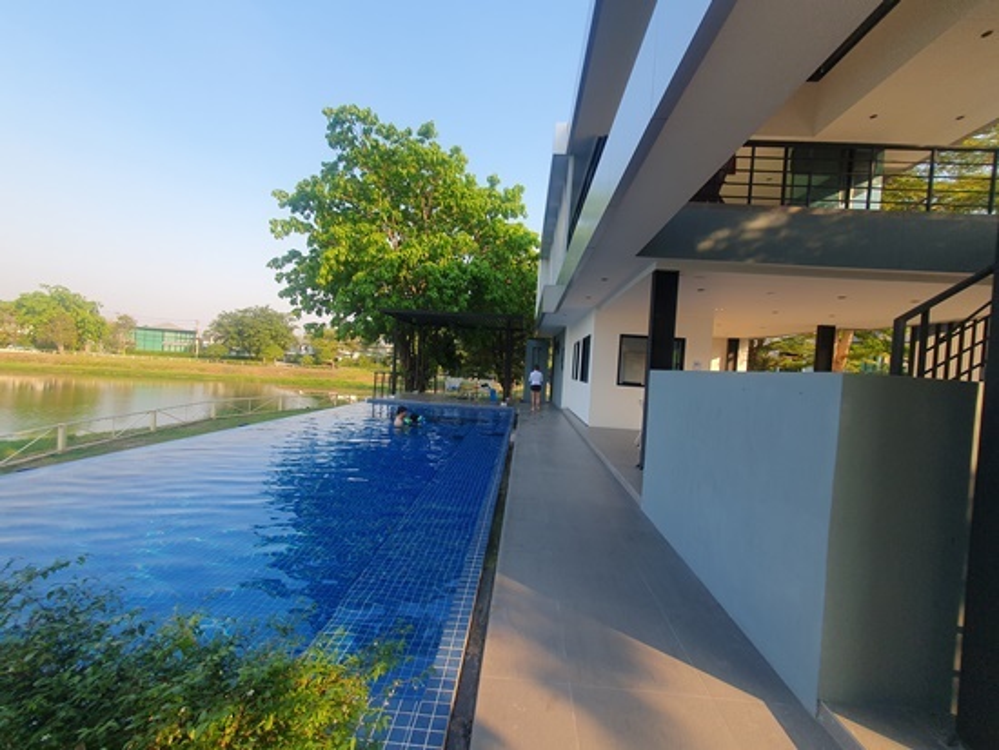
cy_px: 375
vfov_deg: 90.0
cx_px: 500
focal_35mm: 13
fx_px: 375
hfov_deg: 106.2
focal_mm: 1.8
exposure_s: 1/344
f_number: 2.2
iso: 50
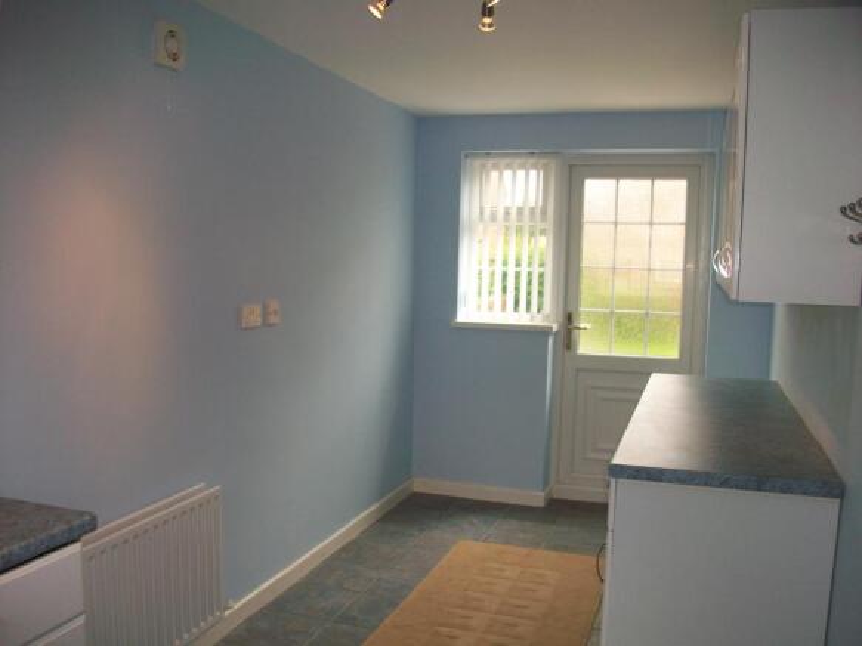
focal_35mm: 32
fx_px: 797
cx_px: 431
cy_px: 323
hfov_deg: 56.8
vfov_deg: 44.1
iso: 64
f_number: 2.8
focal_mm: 5.7
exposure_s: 1/100
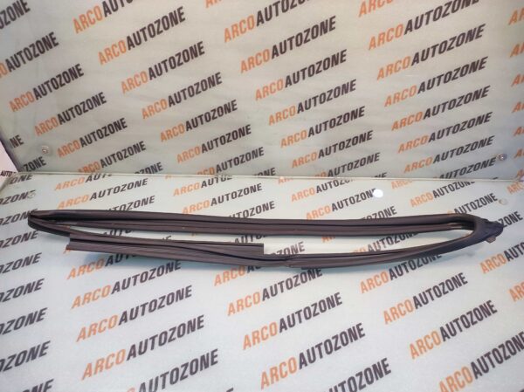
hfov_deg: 91.1
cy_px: 196
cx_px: 262
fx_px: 257
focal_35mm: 17
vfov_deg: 74.7
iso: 223
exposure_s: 1/33
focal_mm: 4.74
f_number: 1.79
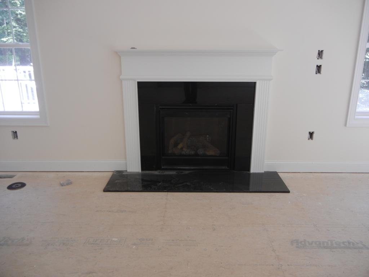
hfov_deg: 60.0
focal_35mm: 30
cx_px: 184
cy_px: 138
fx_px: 320
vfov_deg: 46.8
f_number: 3.5
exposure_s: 1/39.6
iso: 160
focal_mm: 5.4
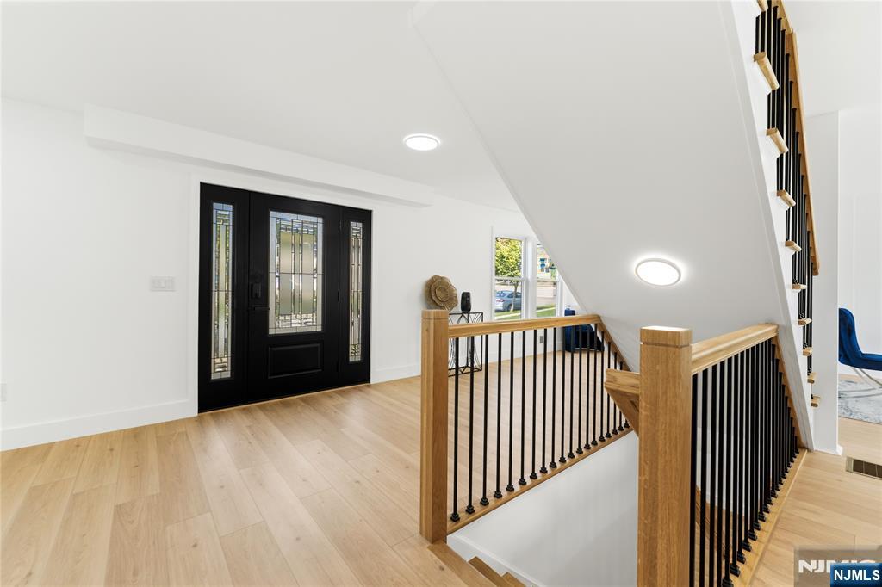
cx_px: 441
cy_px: 294
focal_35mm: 14
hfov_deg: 104.3
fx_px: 343
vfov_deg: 81.2
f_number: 4
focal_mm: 14
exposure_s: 1/25
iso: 320
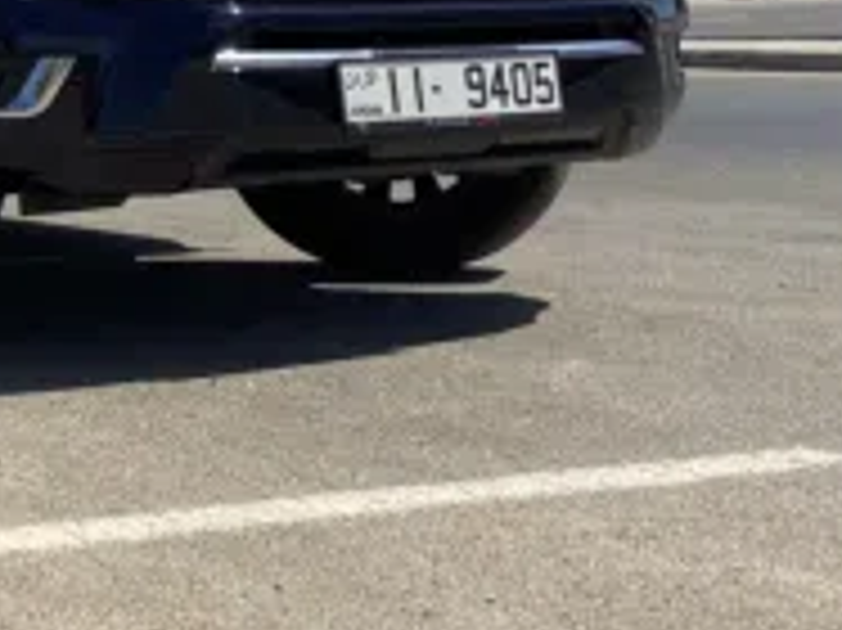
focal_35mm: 89
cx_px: -99
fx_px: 2163
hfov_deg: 20.9
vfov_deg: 16.3
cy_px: 36
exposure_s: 1/3610
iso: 32
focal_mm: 4.25
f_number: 1.8
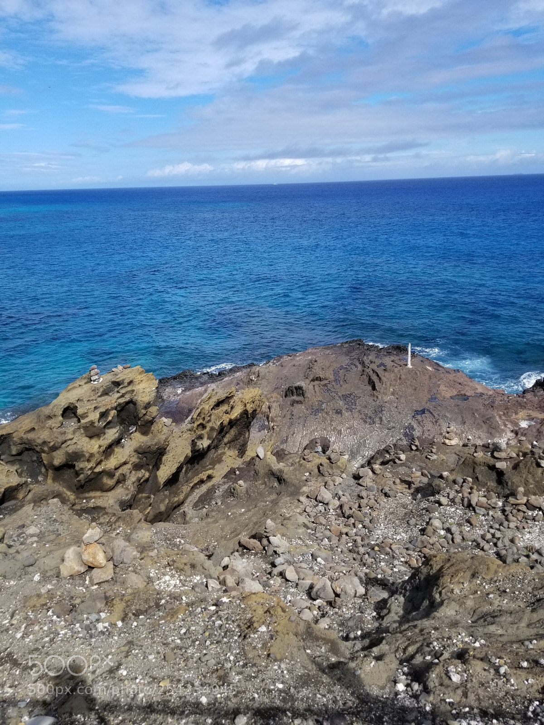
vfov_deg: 67.3
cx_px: 272
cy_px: 362
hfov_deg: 53.1
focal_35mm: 26
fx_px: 545
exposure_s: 1/2776
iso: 50
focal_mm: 4.25
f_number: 1.7
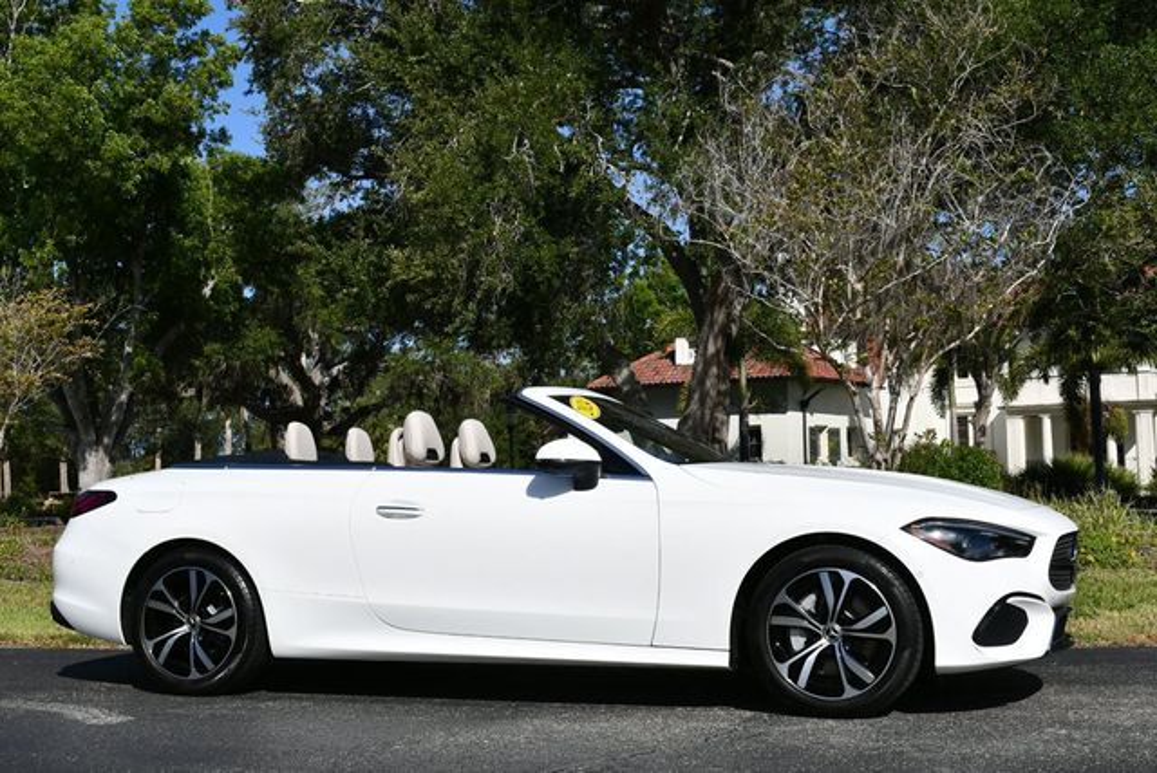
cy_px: 386
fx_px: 1544
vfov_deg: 28.1
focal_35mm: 48
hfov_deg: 41.1
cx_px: 578
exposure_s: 1/320
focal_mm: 24
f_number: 9
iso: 100
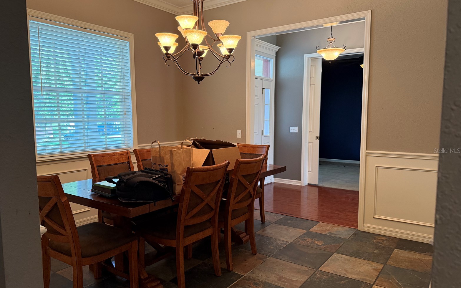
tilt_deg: -5.4
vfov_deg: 47.6
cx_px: 226
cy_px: 150
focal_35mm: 26
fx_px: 327
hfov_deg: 70.4
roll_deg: +0.7
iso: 320
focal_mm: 6.76
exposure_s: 1/60
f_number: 1.78
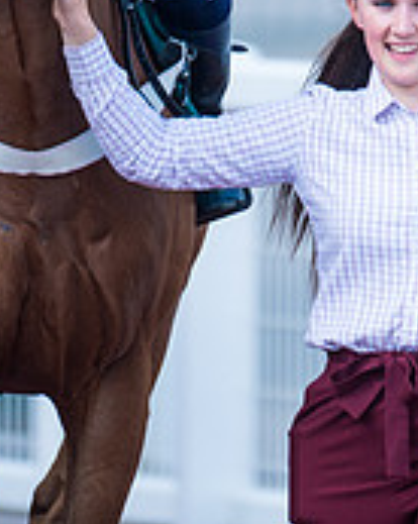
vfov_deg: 1.3
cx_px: 350
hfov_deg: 1.1
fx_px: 22788
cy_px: -91
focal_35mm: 1471
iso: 160
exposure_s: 1/640
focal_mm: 400
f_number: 5
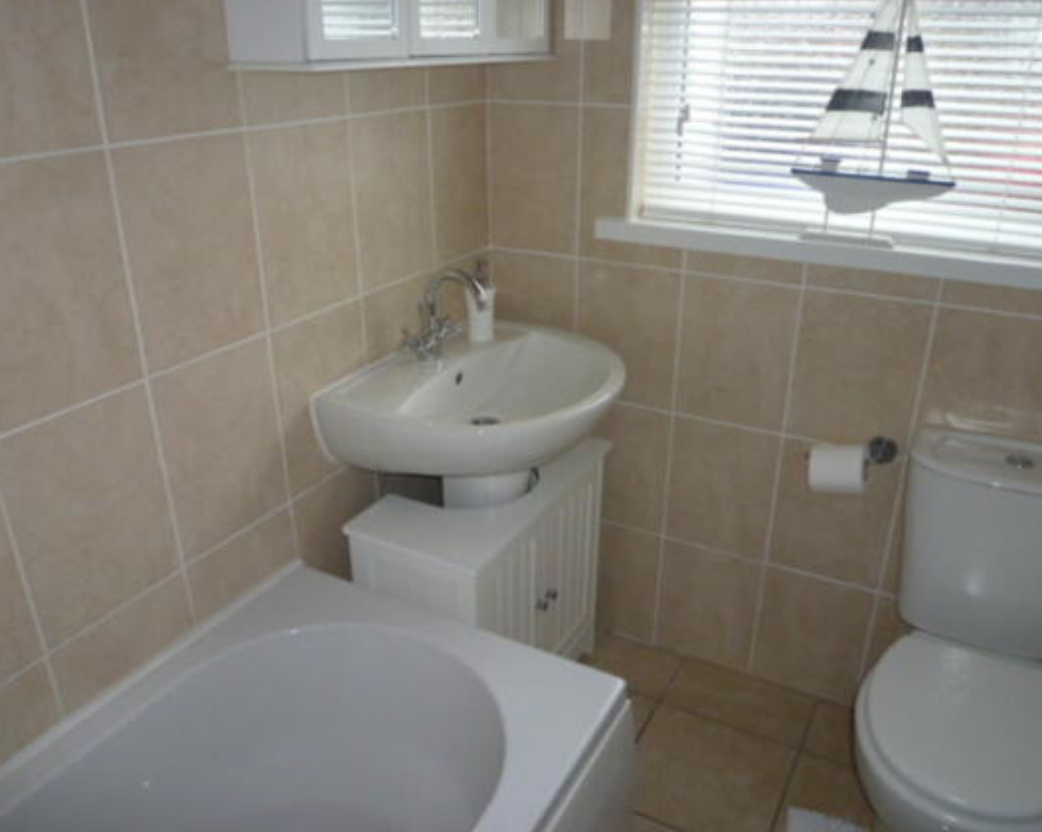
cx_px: 503
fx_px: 832
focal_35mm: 27
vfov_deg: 53.1
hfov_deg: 64.1
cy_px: 426
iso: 125
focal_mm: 4.5
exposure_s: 1/30
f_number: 2.8
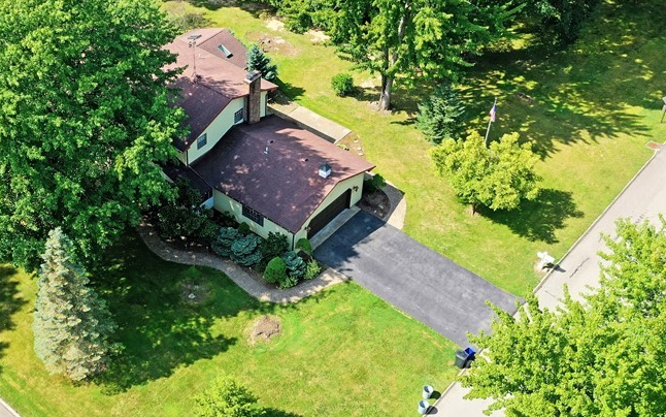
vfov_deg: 26.9
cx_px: 210
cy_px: 214
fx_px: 871
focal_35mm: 48
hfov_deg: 41.2
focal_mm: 10.26
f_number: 5
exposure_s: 1/240
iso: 100
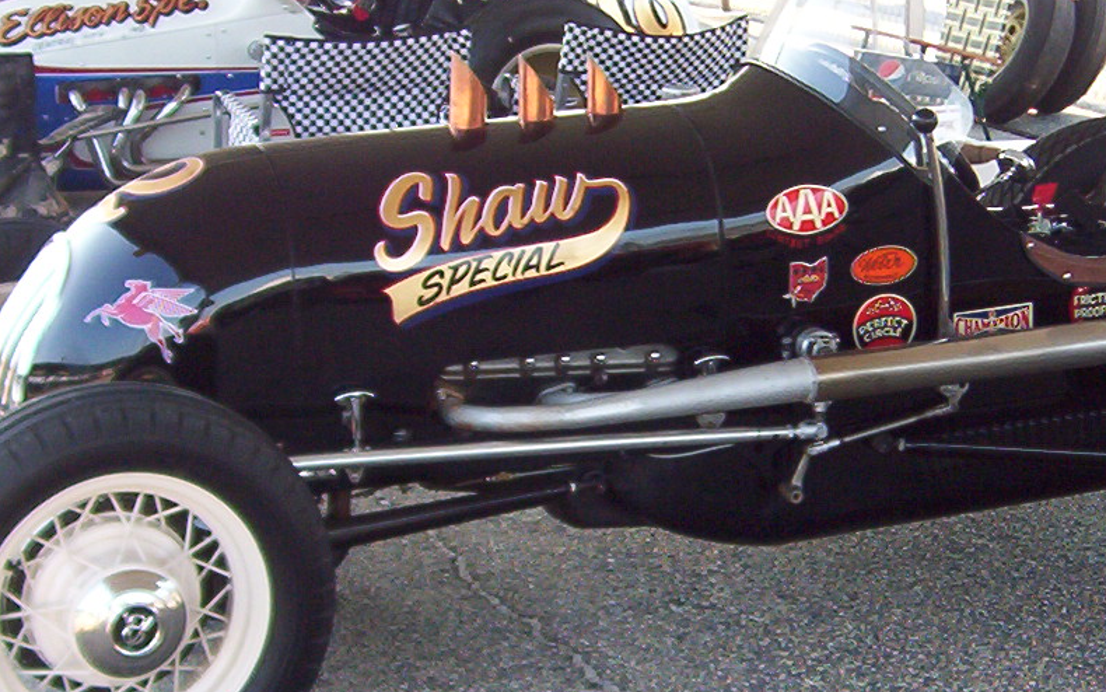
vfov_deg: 16.5
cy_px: 342
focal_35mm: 79
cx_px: 738
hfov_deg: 26.0
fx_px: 2382
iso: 100
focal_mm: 5.54
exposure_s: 1/161
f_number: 2.76
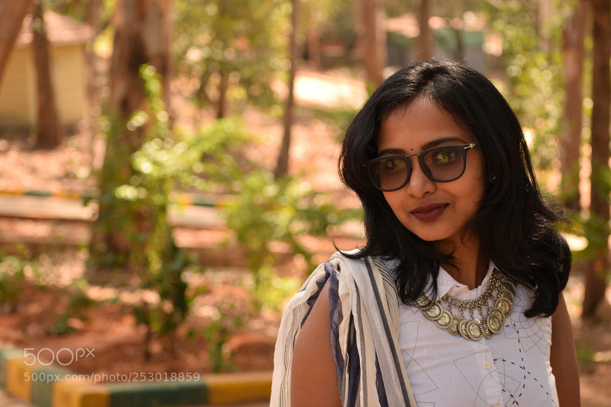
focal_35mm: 105
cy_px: 204
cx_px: 306
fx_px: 1782
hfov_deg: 19.5
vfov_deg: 13.0
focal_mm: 70
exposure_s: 1/250
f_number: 4.5
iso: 180
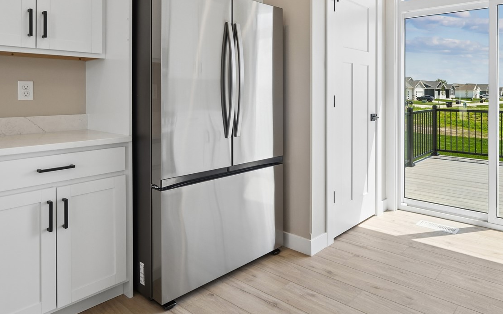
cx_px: 319
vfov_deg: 48.0
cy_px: 93
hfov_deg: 71.2
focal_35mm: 25
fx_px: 343
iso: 400
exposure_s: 1/200
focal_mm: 16
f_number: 10
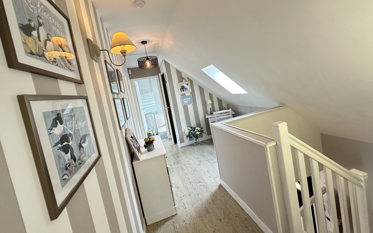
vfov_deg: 74.5
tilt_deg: -4.5
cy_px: 102
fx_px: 152
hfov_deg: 101.5
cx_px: 186
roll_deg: +10.0
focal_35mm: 15
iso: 160
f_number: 2.2
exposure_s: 1/50
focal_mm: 2.22
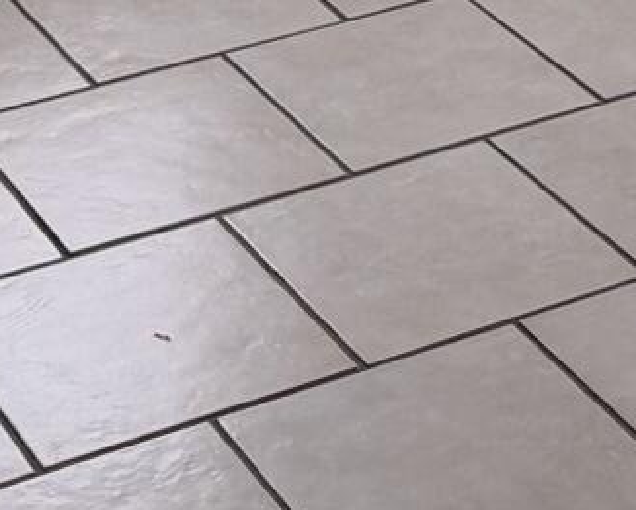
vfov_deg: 8.8
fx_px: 2768
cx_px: 511
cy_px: -954
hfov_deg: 13.0
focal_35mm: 147
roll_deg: -0.8
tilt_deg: -6.4
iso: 100
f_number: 1.78
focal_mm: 6.76
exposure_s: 1/197
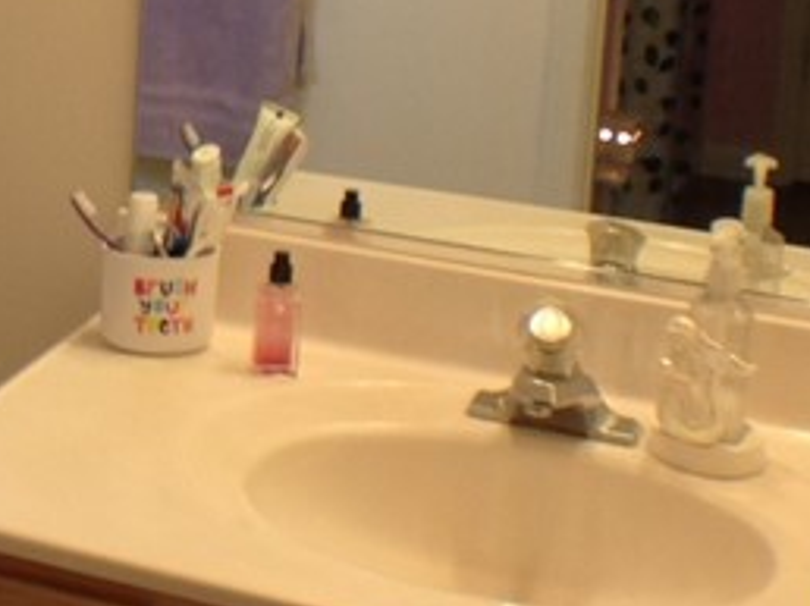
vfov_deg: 10.6
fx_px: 3250
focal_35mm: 139
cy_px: -19
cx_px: -217
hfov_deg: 13.7
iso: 50
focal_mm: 4.28
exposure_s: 1/17
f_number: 2.4
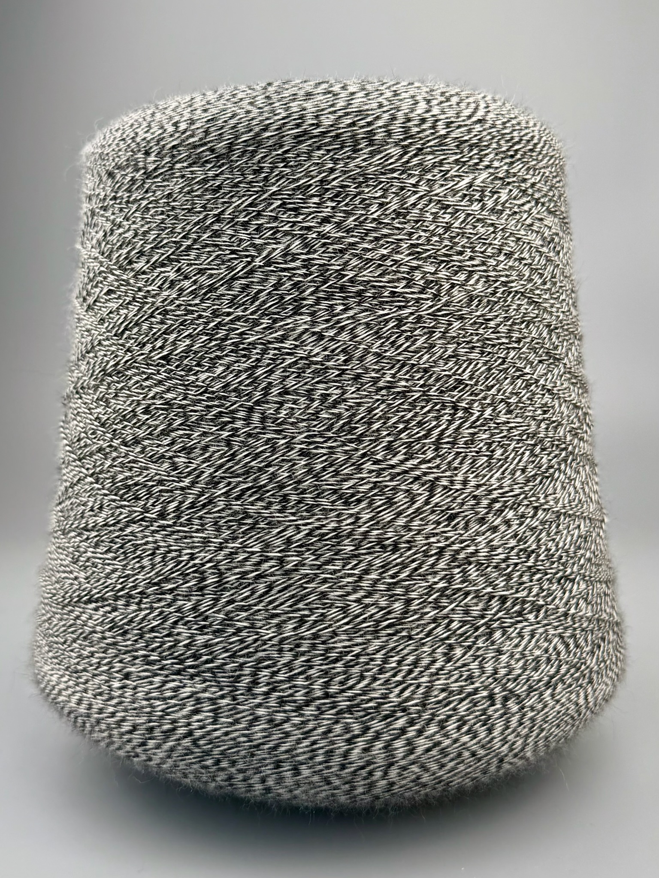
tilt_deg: -4.0
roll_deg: -0.6
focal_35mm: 24
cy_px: 439
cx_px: 330
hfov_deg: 56.8
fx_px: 609
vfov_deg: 71.6
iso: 100
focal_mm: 6.76
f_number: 1.78
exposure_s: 1/967
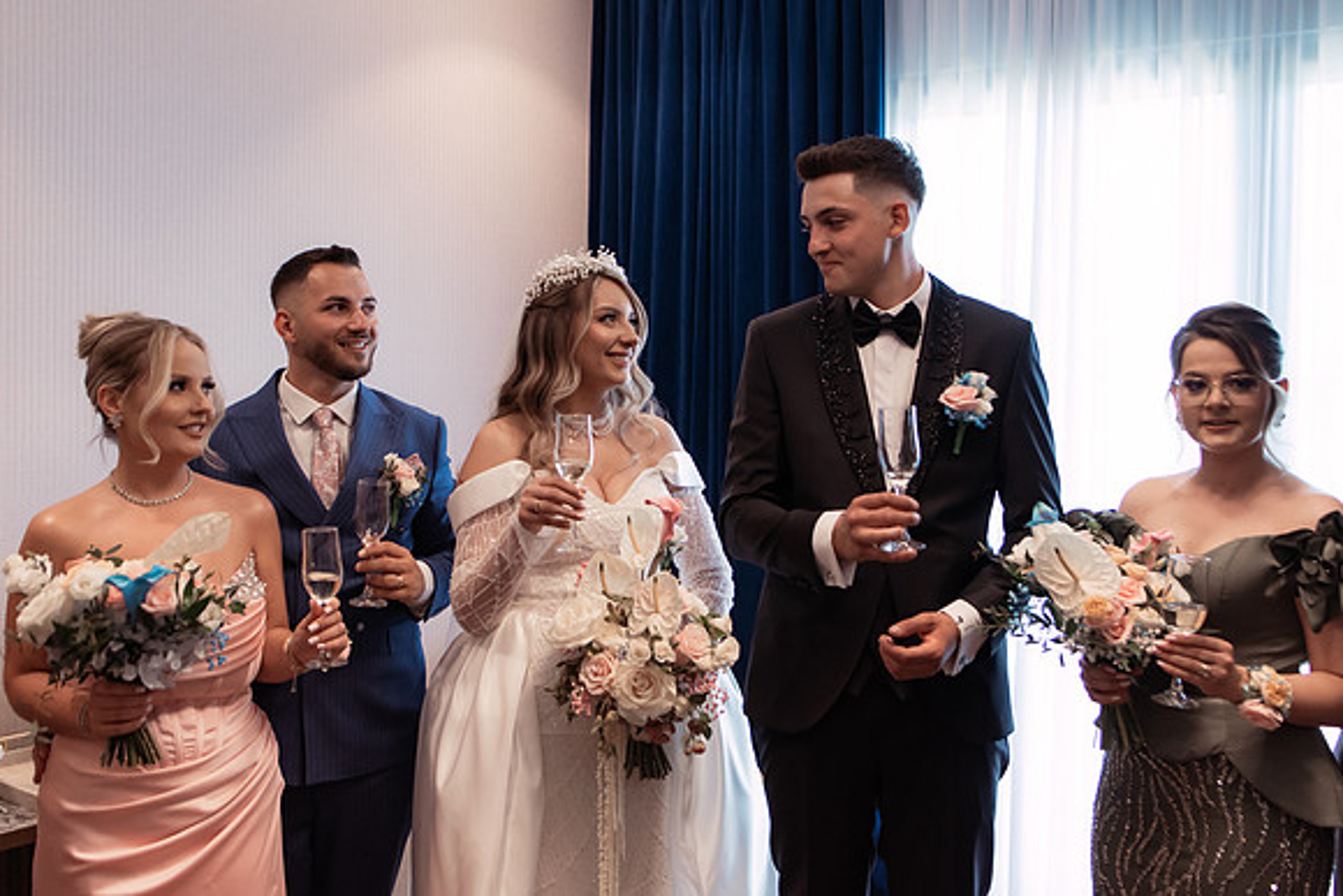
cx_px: 628
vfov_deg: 35.7
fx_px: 1391
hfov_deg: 51.5
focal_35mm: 37
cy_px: 419
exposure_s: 1/400
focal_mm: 35
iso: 1000
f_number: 2.8
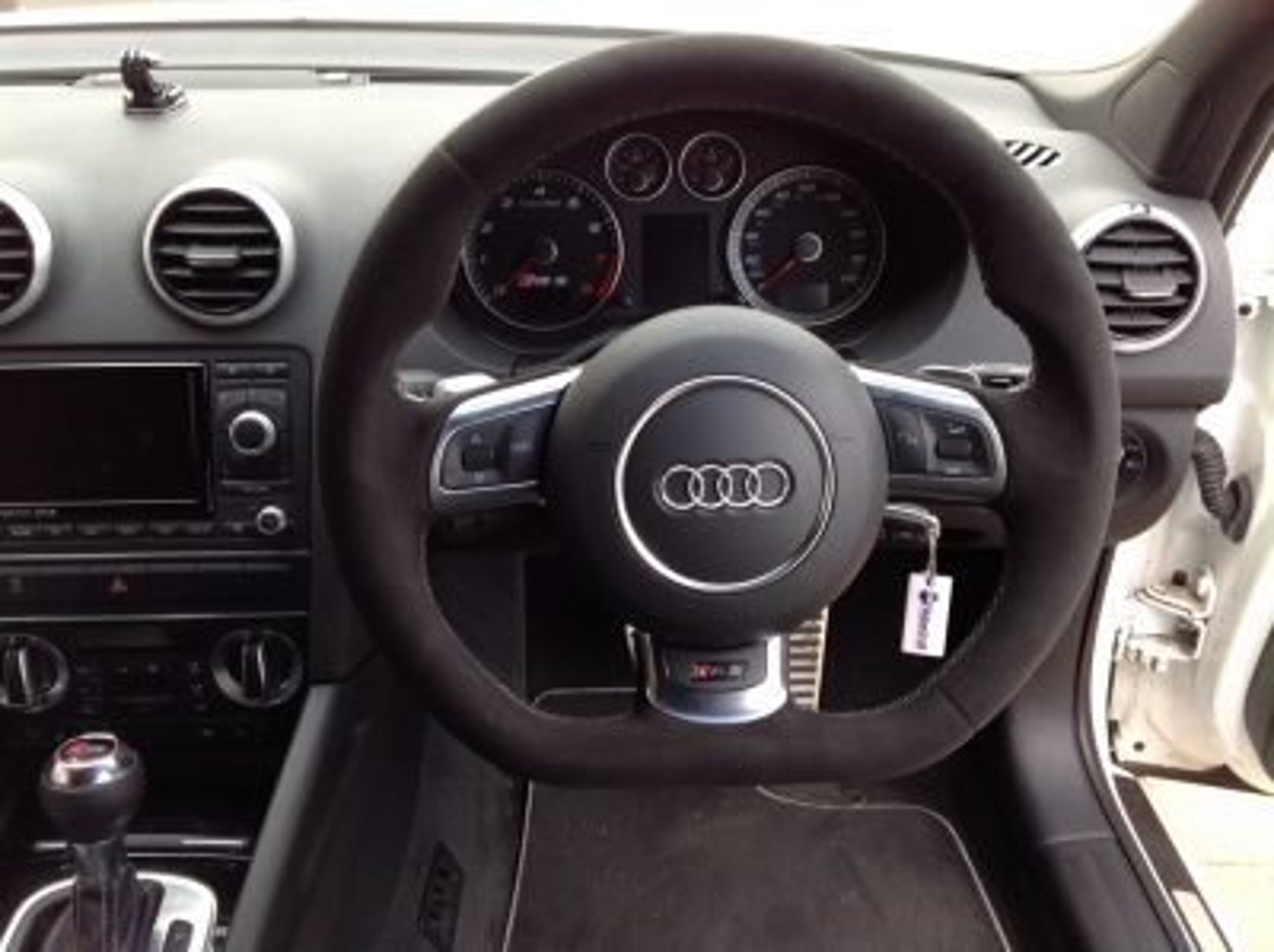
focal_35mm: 35
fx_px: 1287
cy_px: 476
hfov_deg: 52.7
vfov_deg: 40.6
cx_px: 637
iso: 80
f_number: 2.4
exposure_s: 1/120
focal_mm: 4.28
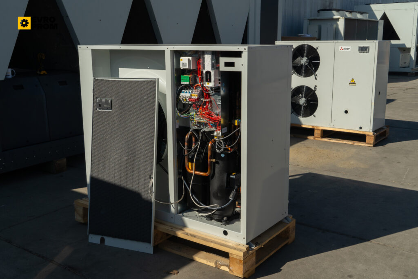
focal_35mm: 38
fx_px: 441
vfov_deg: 35.1
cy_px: 140
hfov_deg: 50.7
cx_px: 209
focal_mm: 38
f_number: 13
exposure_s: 1/160
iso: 250
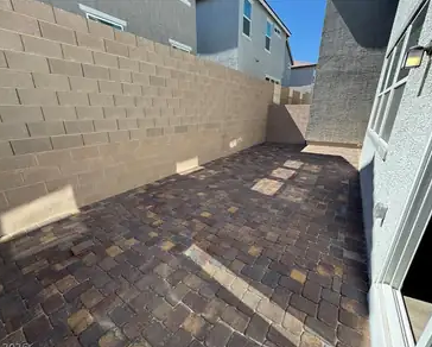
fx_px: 192
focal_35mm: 15
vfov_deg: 84.1
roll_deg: +0.6
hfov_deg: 96.7
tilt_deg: -16.2
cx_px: 215
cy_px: 177
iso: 40
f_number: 2.2
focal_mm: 2.22
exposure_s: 1/485
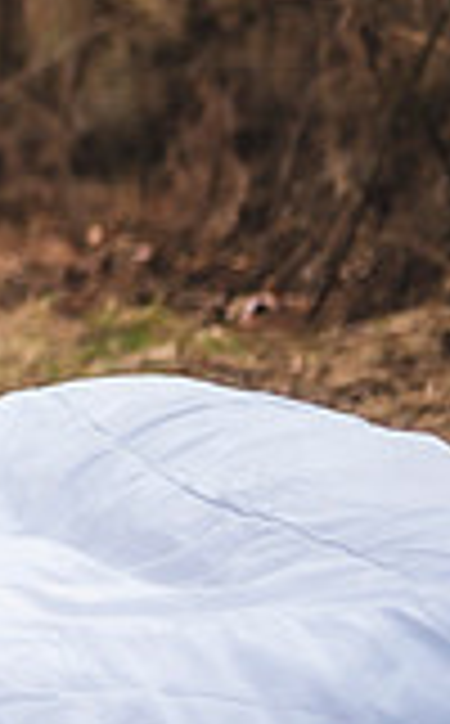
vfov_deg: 10.1
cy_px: -34
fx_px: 4060
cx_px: -760
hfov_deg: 6.0
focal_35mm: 206
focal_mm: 56
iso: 100
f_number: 2.8
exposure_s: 1/800
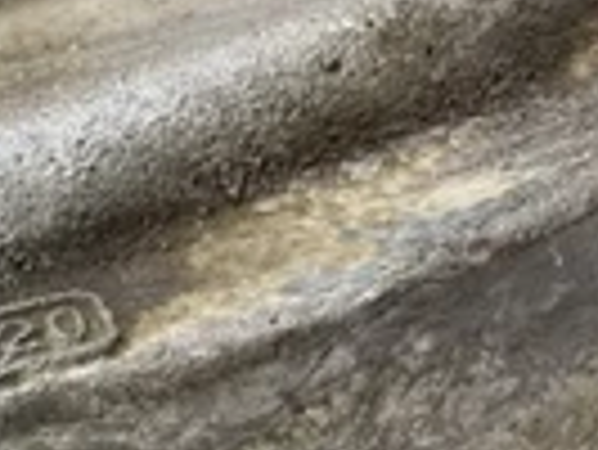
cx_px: -130
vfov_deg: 18.5
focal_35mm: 78
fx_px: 1349
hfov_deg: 22.9
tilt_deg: -31.9
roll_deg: +14.9
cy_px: 423
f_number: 1.8
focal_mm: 4.25
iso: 80
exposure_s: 1/121
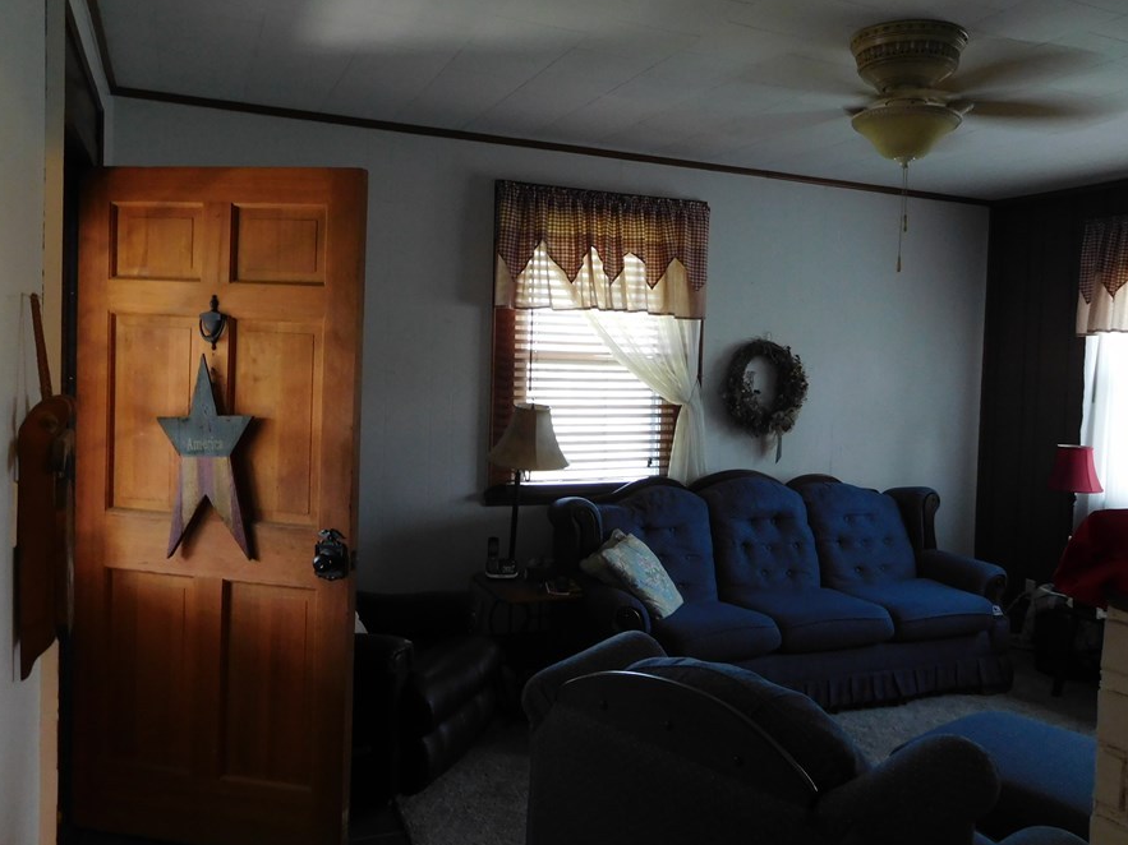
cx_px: 639
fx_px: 945
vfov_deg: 48.2
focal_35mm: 29
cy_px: 405
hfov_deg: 61.4
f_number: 3.4
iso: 280
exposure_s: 1/30
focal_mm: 4.5
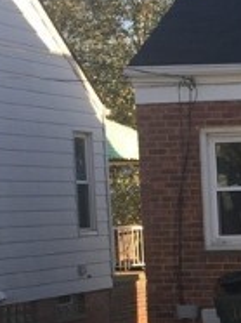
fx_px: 1117
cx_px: 456
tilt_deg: -5.0
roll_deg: +1.7
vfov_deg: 16.2
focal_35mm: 120
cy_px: 311
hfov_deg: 11.3
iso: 32
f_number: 2.2
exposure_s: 1/628
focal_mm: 4.15
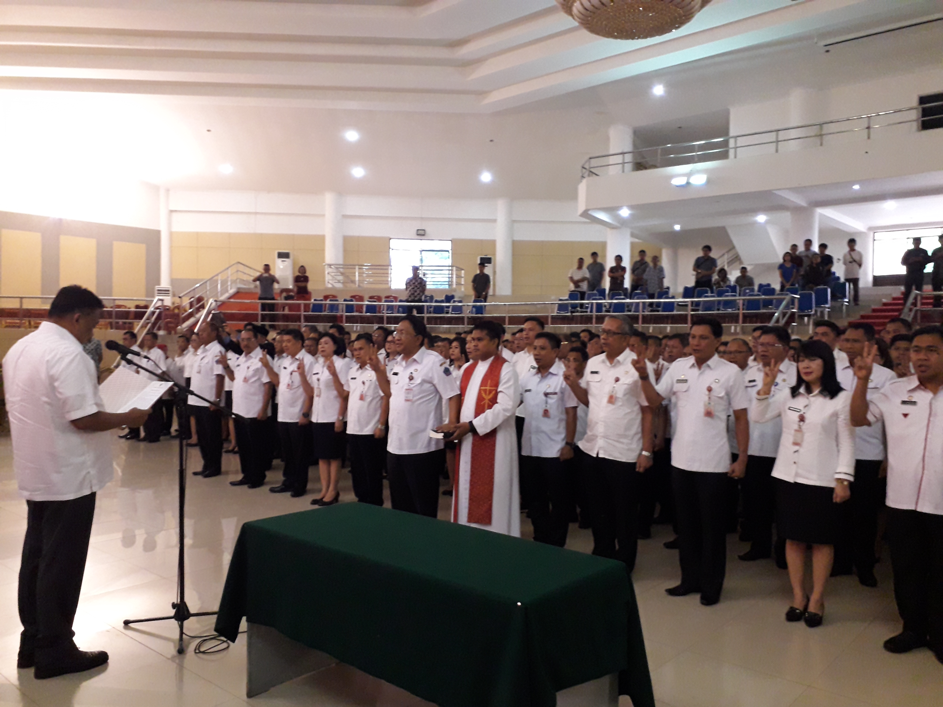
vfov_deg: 51.4
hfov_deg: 65.3
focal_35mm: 27
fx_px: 736
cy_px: 354
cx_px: 472
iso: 320
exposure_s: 1/25
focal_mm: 3.6
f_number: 1.9
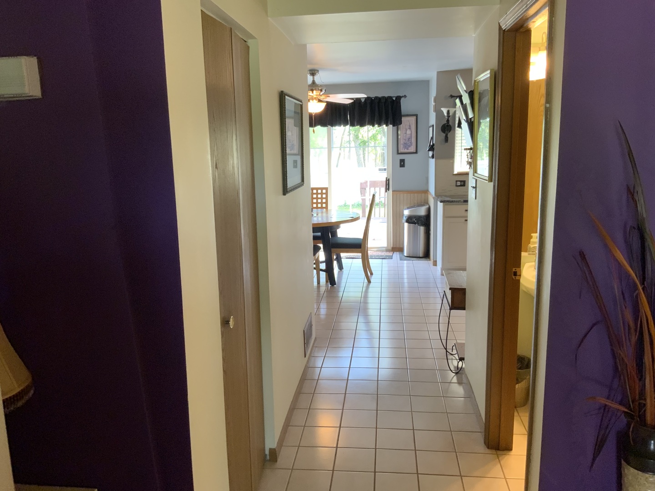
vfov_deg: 48.2
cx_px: 328
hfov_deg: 61.7
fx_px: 549
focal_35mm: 29
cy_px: 246
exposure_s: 1/60
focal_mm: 3
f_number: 1.8
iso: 125
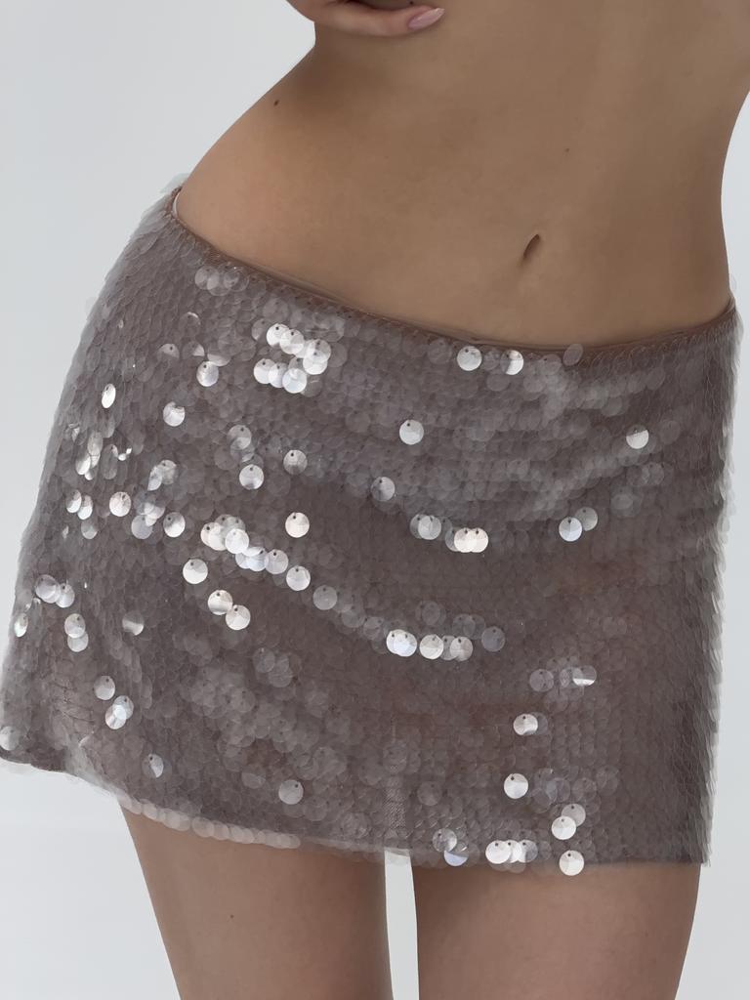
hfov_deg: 14.8
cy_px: 500
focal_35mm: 100
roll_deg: -0.2
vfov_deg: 19.6
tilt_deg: -12.5
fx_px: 2889
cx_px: 375
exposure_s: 1/121
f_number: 2.8
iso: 64
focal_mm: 16.89
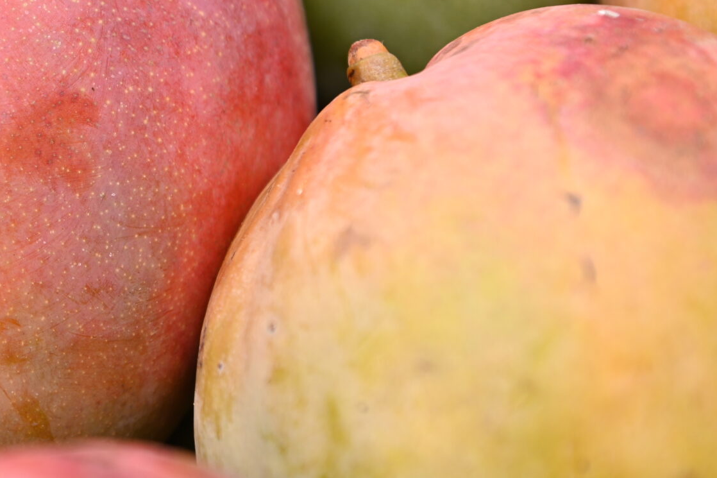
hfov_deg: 19.1
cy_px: 70
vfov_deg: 13.2
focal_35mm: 103
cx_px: -62
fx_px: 2051
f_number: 3.2
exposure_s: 1/1000
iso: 125
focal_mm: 45
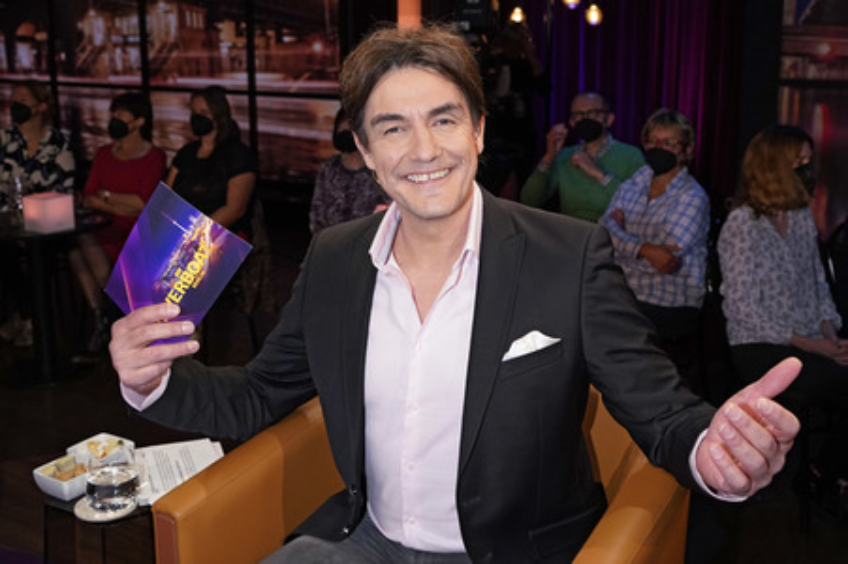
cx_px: 424
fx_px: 659
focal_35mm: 28
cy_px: 282
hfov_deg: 65.5
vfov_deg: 46.3
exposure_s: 1/125
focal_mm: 28
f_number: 4.5
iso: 1600
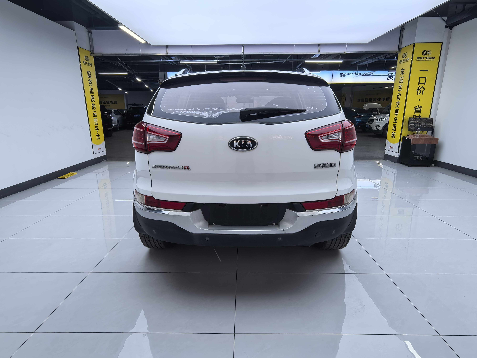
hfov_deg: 84.7
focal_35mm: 19
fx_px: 262
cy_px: 179
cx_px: 238
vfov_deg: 68.7
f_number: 2.2
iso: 64
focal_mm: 1.95
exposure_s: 1/100
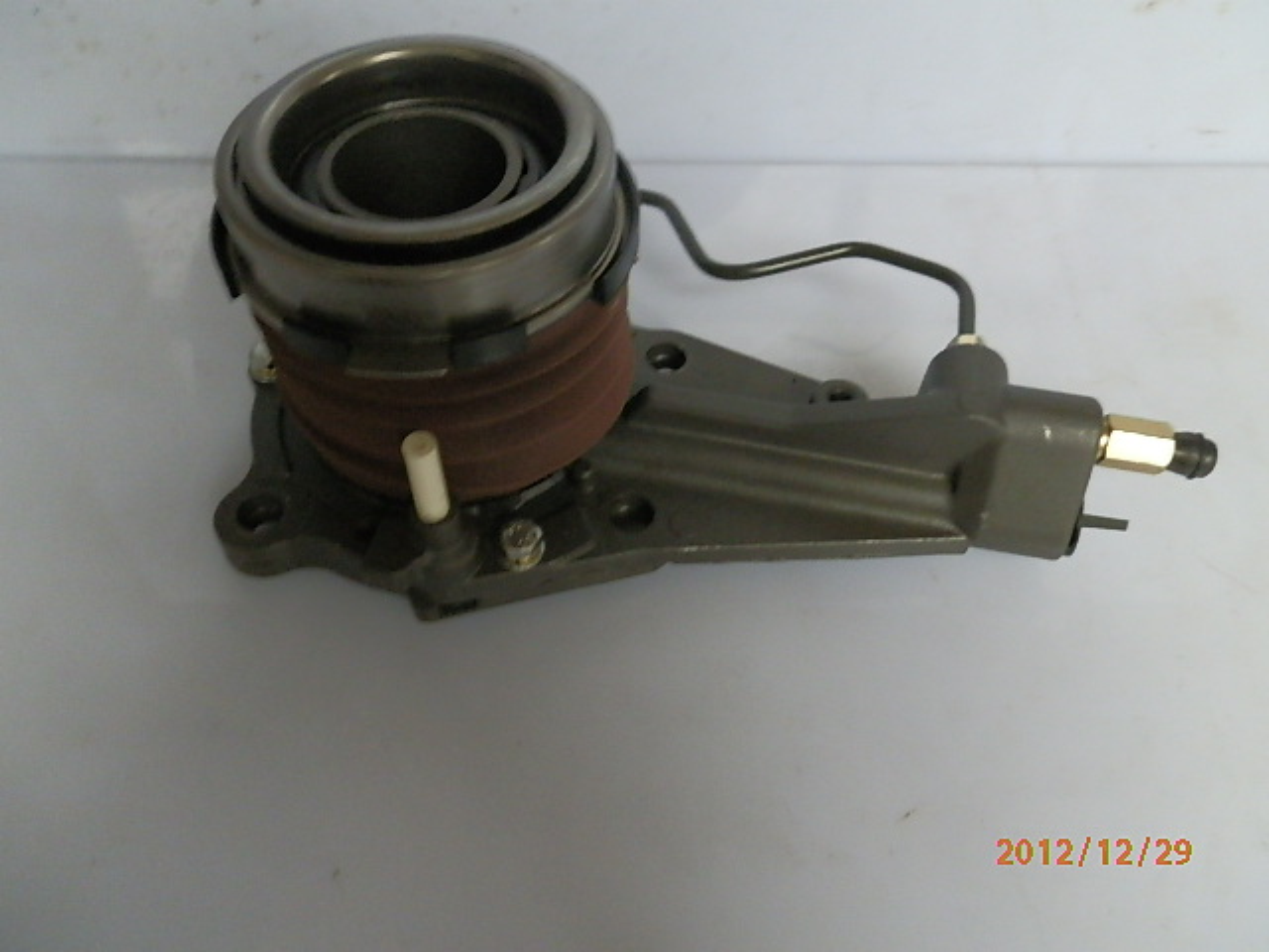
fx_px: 1026
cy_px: 476
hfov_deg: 63.4
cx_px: 634
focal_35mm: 28
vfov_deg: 49.7
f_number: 3.1
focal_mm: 5
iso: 320
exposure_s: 1/8
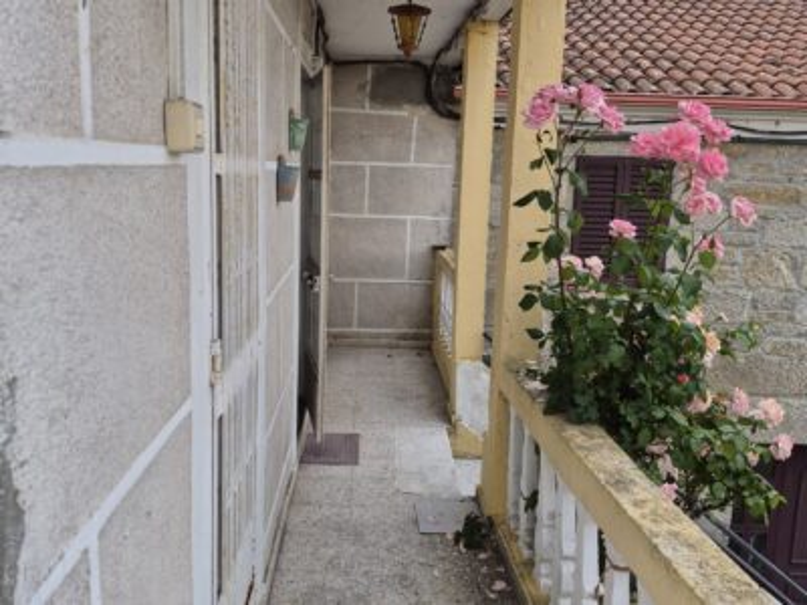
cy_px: 302
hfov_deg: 73.9
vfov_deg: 58.9
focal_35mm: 23
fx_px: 536
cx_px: 404
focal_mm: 5.4
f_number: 1.8
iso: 80
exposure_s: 1/586
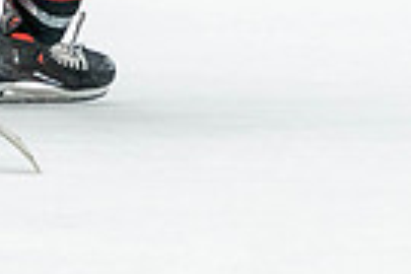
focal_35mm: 986
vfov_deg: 1.4
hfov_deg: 2.1
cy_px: -358
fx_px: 11256
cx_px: 231
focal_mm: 145
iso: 2500
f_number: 2.8
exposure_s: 1/640
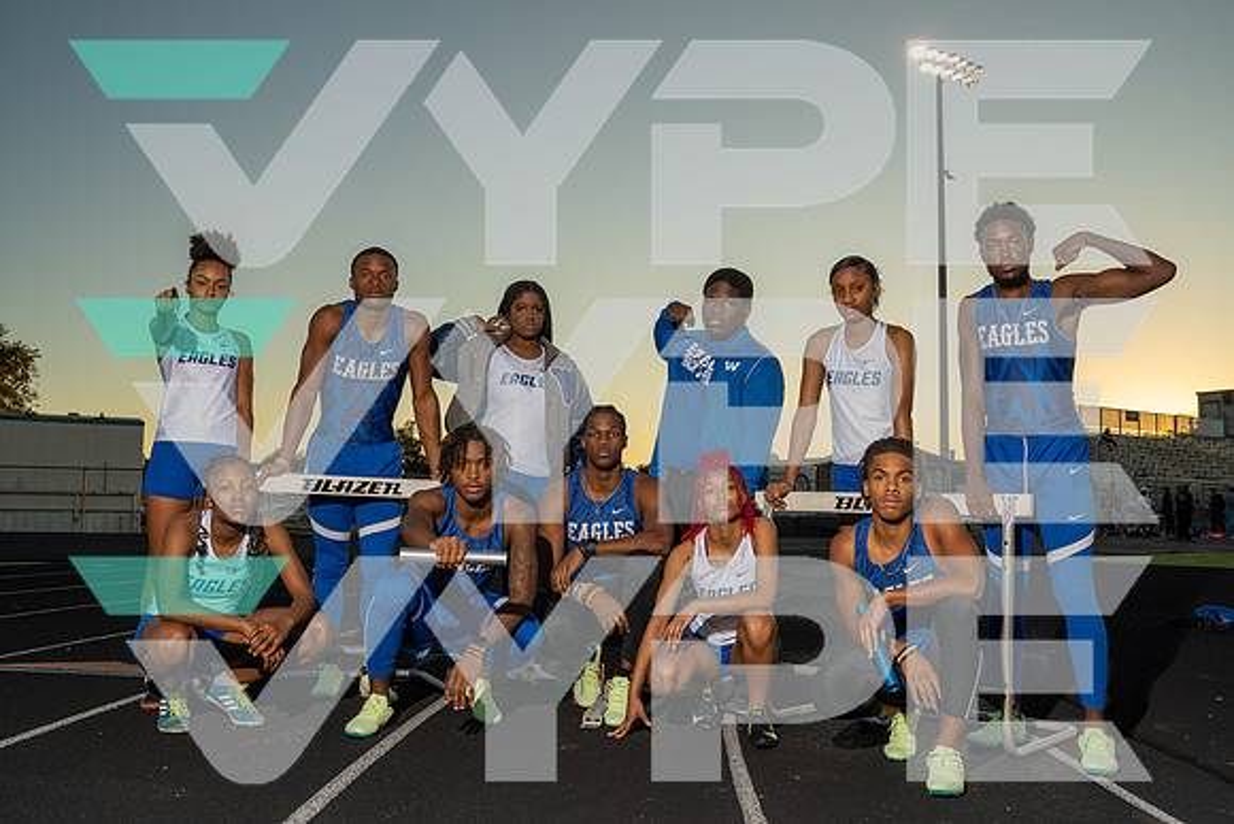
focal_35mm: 35
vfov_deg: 37.9
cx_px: 617
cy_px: 412
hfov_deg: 54.4
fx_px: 1200
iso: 125
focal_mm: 35
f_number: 8
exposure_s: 1/200
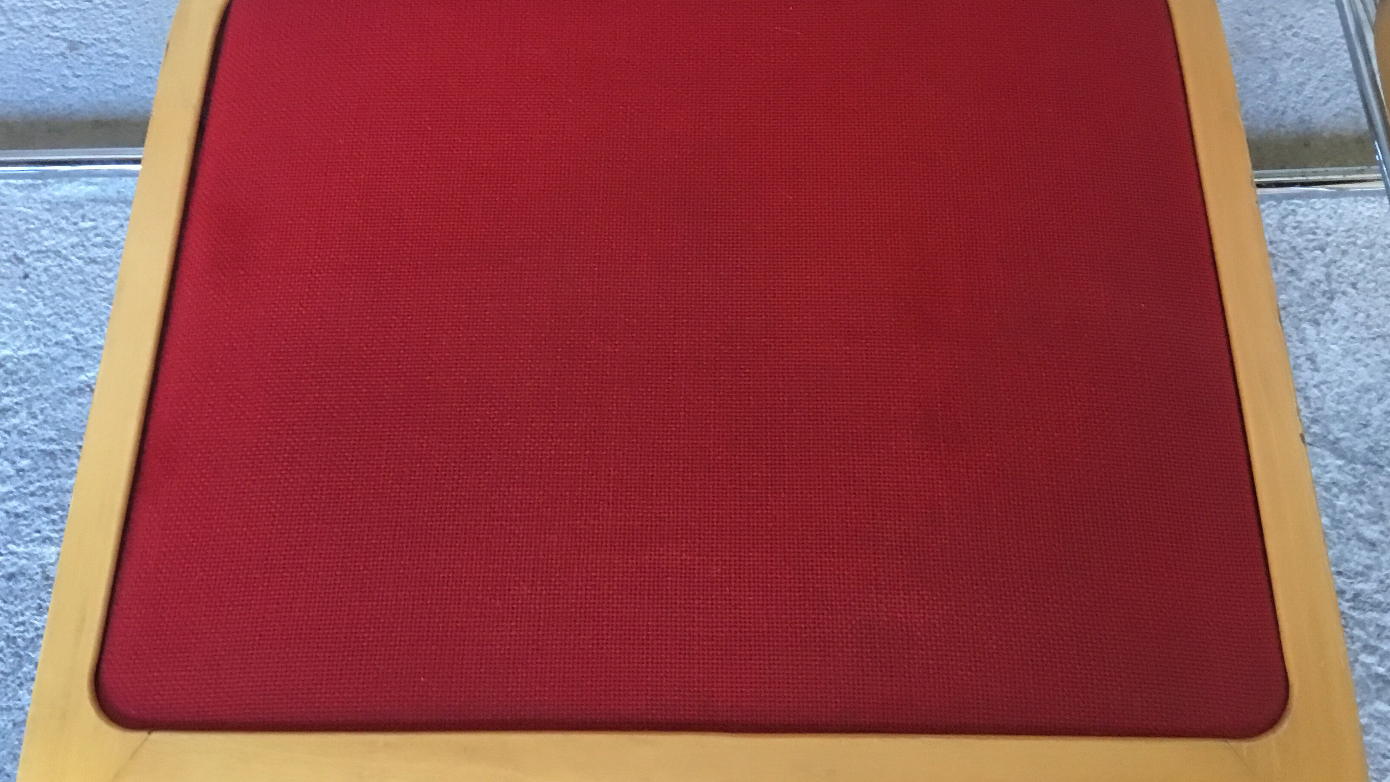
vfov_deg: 34.6
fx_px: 1253
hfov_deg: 58.0
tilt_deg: -66.4
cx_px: 695
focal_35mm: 34
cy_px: 347
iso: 250
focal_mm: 3.3
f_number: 2.4
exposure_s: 1/33
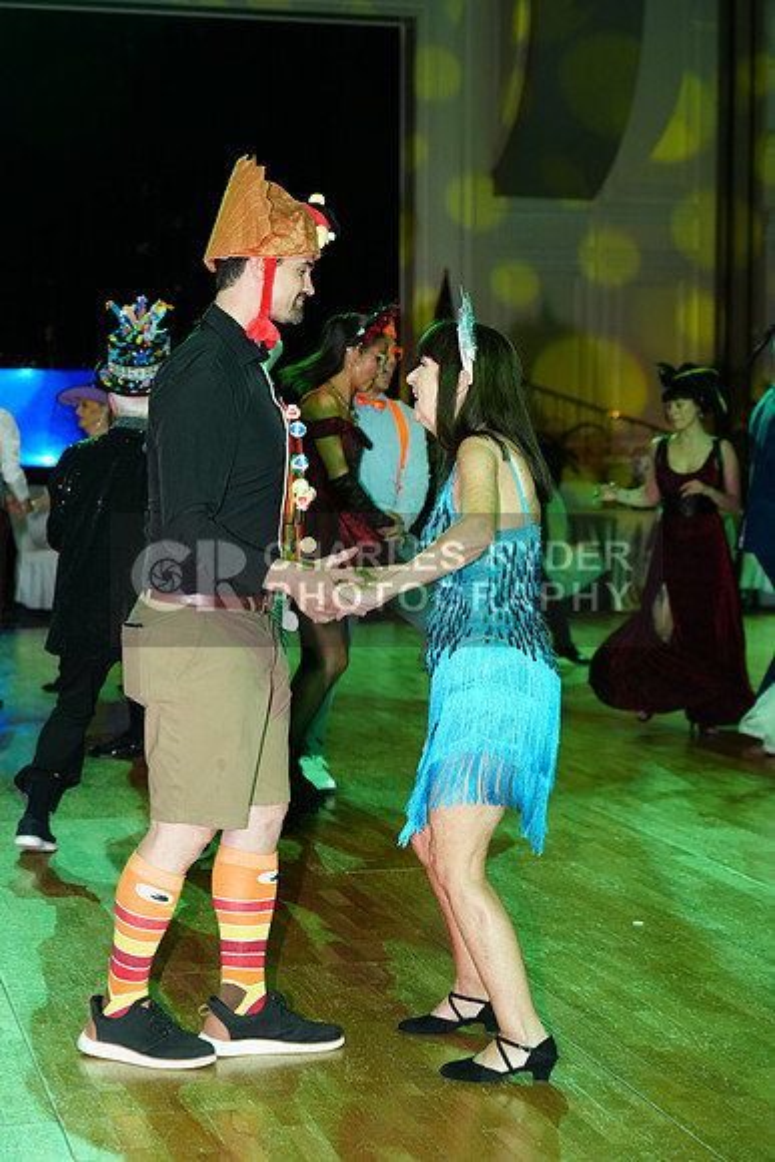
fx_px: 2098
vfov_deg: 31.0
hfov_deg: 20.9
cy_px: 581
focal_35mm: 65
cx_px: 388
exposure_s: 1/250
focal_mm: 65
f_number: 4
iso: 1600
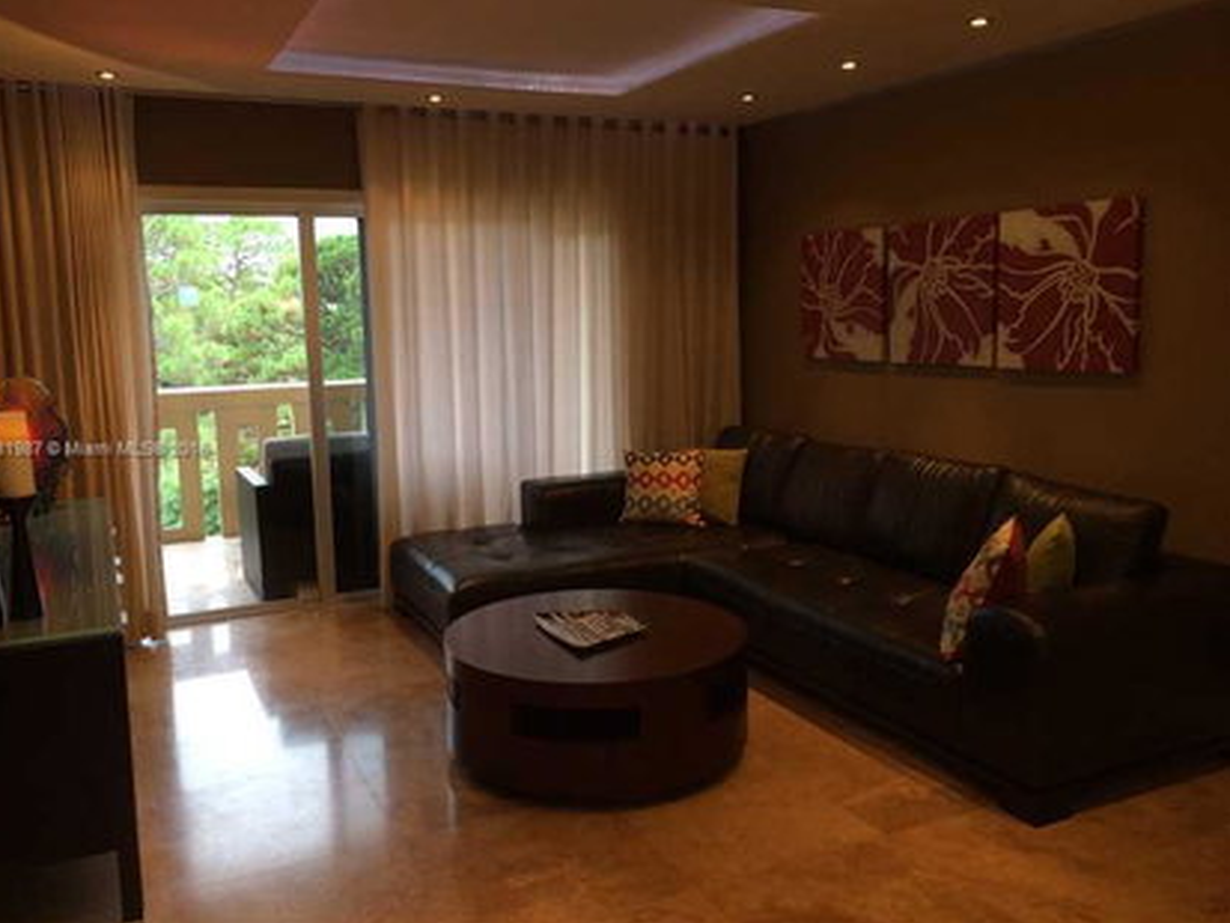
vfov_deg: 45.5
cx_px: 597
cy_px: 450
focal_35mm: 31
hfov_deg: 58.3
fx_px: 1102
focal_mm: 4.12
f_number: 2.2
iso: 64
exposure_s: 1/30
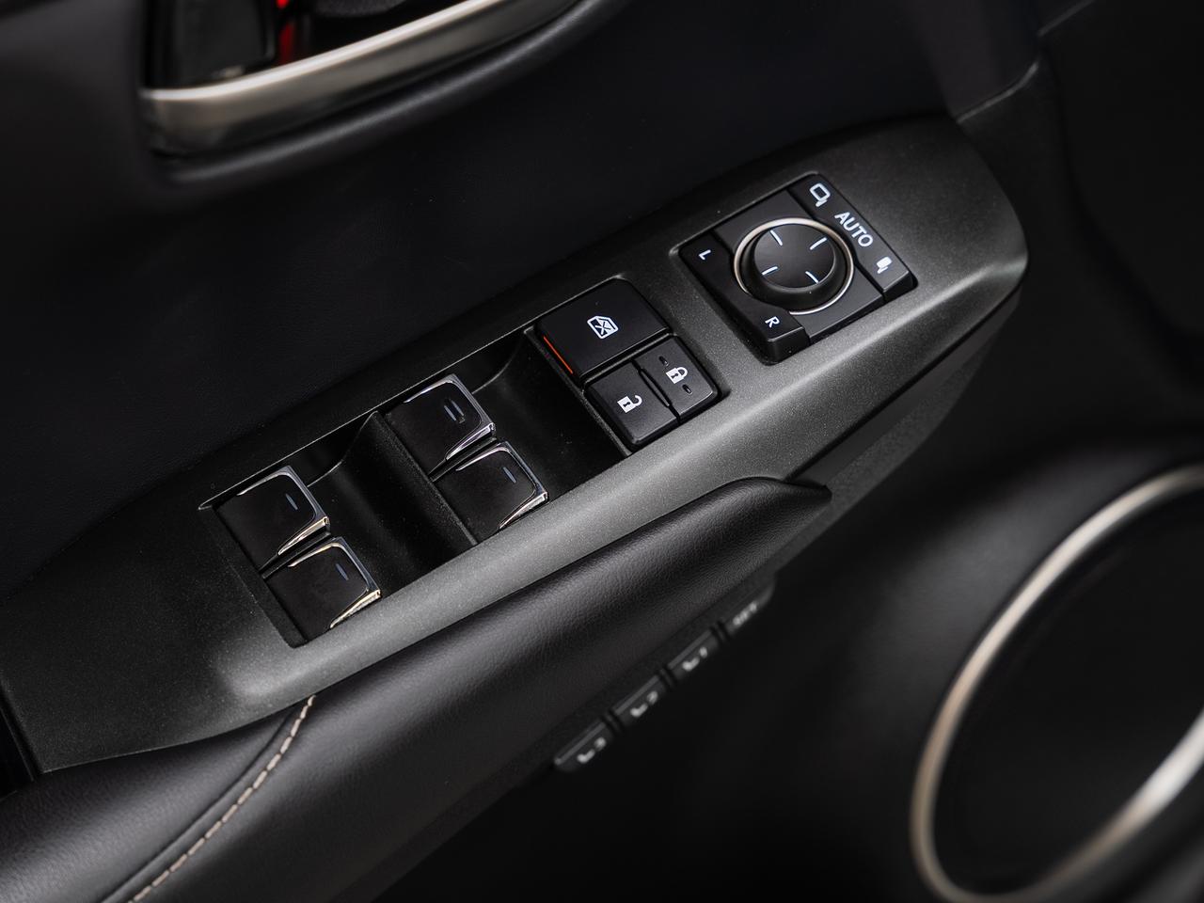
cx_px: 602
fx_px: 2634
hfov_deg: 25.8
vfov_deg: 19.5
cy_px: 452
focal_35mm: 76
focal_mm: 70
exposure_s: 1/2
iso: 100
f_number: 5.6
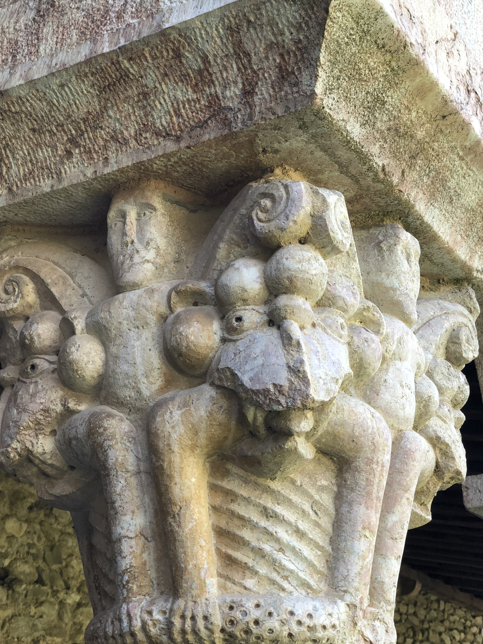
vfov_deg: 30.3
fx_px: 1191
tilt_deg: +24.3
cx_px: 244
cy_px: 342
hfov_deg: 22.9
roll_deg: +1.1
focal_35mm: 64
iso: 16
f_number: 2.4
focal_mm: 6
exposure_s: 1/60
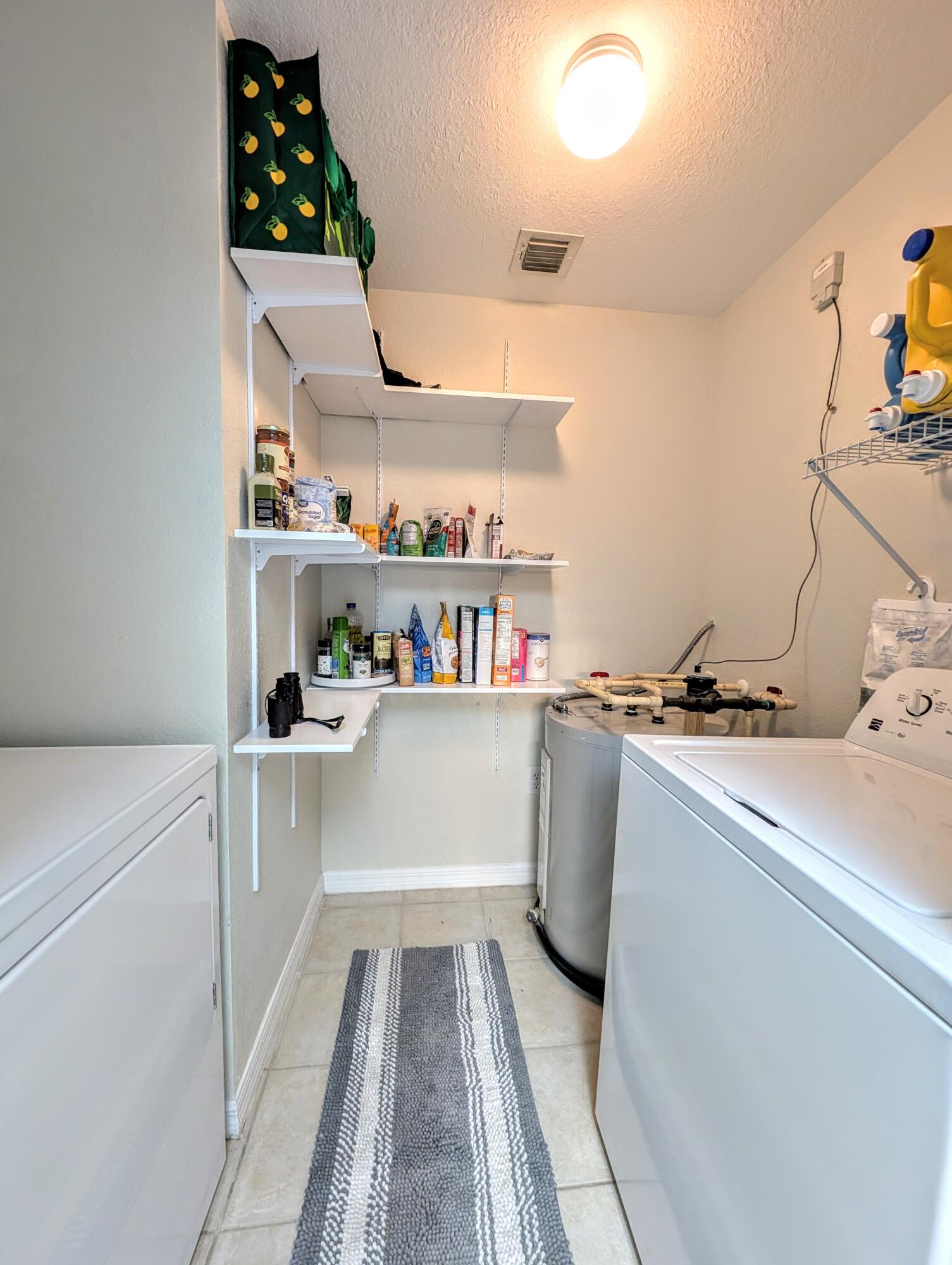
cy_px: 632
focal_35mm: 12
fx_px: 439
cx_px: 476
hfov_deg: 94.6
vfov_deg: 110.5
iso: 166
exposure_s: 1/24
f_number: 1.95
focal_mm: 2.23
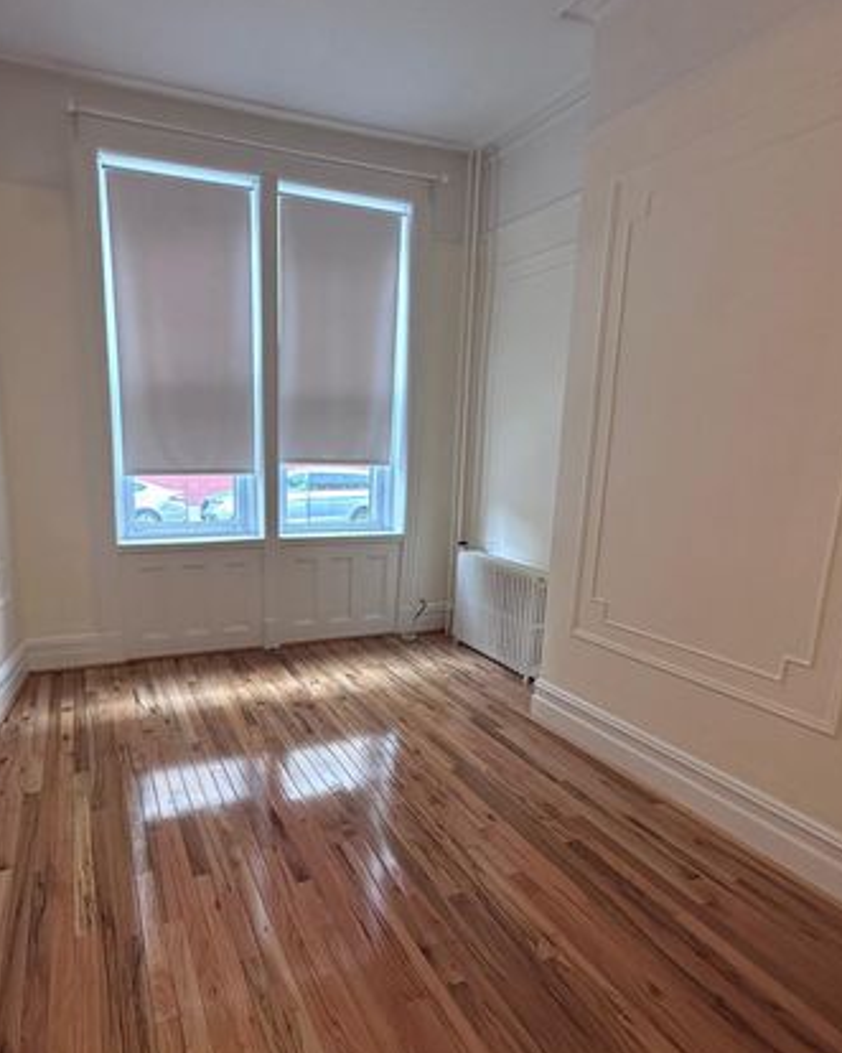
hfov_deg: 62.7
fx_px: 686
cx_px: 351
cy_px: 591
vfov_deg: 74.7
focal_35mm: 22
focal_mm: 2.22
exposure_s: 1/60
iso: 250
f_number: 2.2
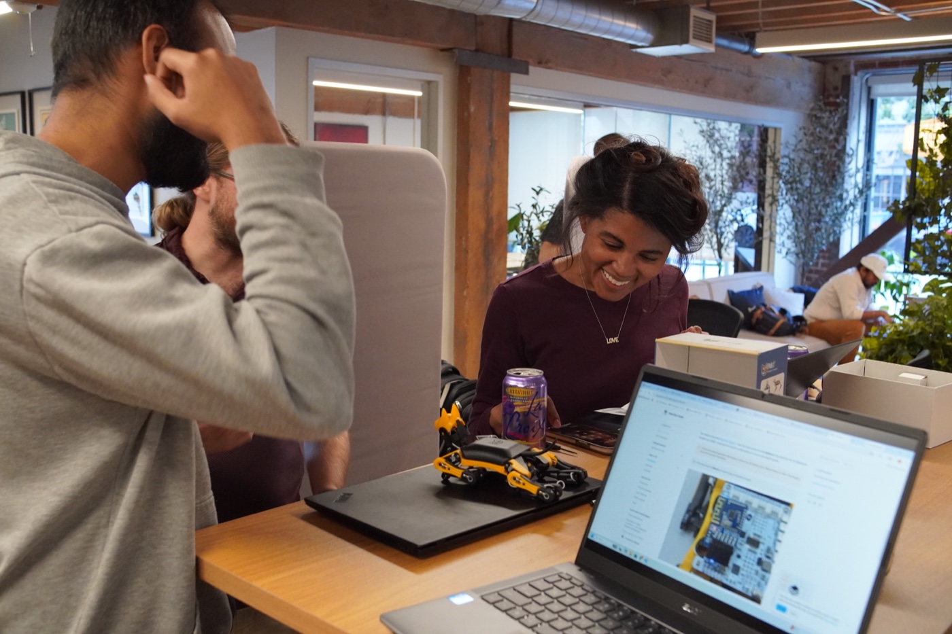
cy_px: 317
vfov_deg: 38.4
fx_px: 912
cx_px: 476
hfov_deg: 55.1
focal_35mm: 34
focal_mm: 23
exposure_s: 1/160
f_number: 4
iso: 3200
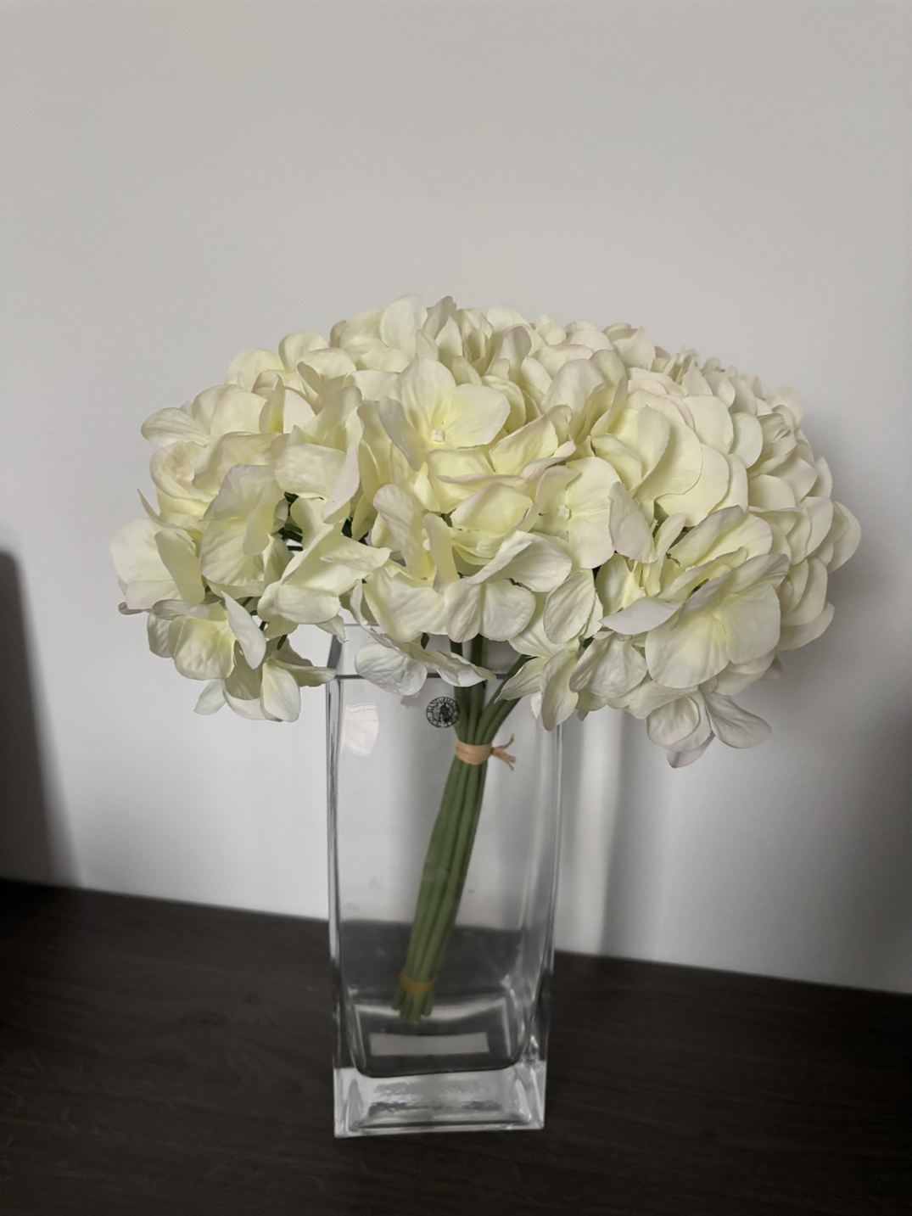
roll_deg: -0.4
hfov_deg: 53.1
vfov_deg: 67.3
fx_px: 913
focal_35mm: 26
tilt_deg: -15.6
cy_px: 608
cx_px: 456
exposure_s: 1/59
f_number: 1.6
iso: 500
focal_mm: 5.96
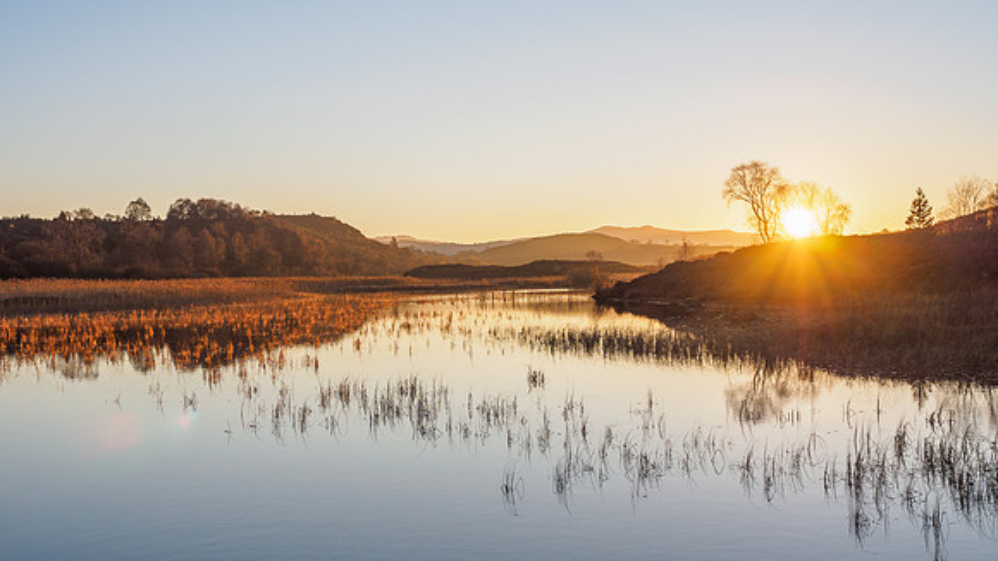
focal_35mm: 45
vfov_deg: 26.6
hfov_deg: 45.7
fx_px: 1185
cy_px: 326
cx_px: 485
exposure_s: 1/250
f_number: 7.1
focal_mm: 20
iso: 200
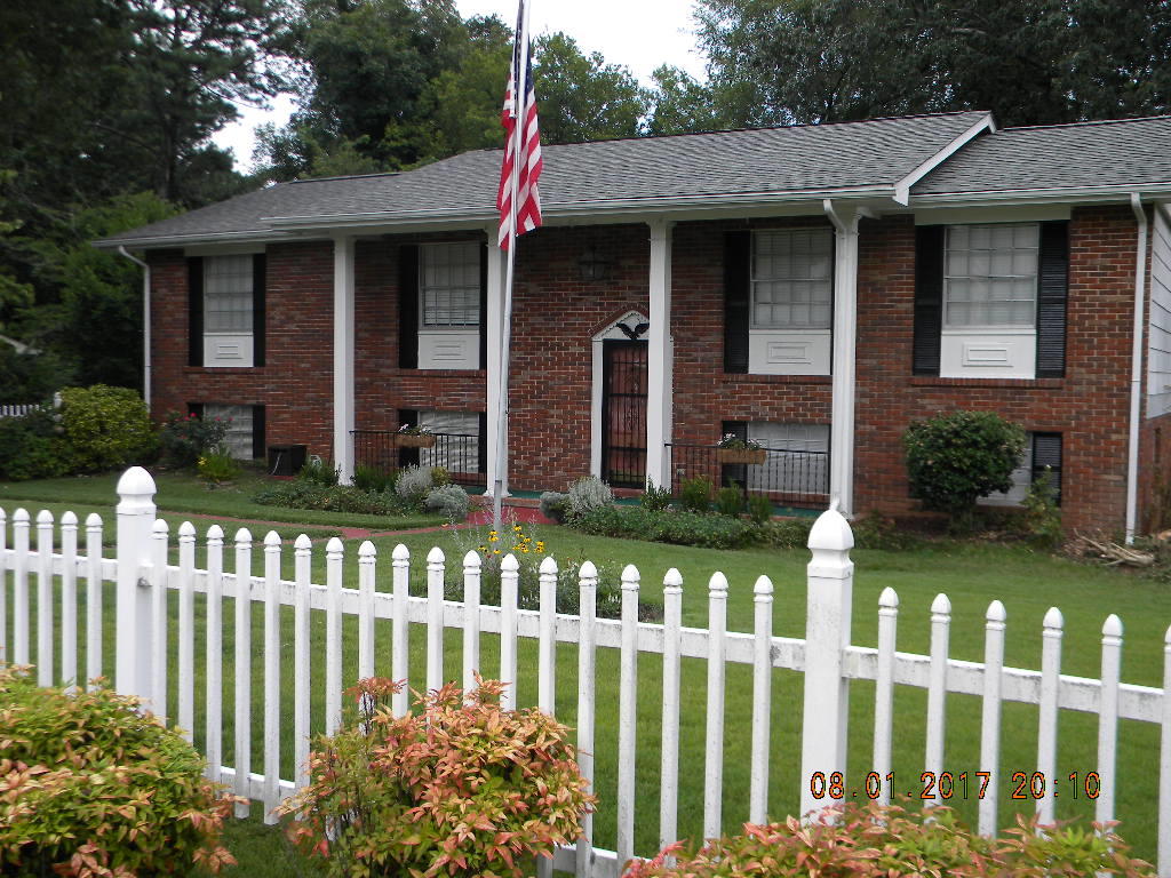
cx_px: 586
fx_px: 1218
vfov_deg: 39.7
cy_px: 439
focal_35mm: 36
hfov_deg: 51.4
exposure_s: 1/64.6
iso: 80
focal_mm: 6.4
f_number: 3.7
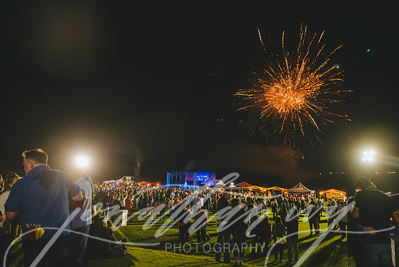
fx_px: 266
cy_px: 134
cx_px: 200
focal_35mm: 24
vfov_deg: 53.2
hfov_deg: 73.7
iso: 800
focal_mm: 24
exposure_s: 1/100
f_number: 2.8
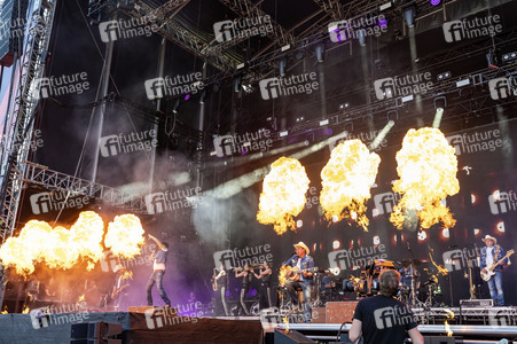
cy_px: 172
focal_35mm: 34
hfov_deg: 55.8
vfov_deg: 38.8
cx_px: 258
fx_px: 488
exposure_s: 1/250
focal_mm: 34
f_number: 5
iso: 800
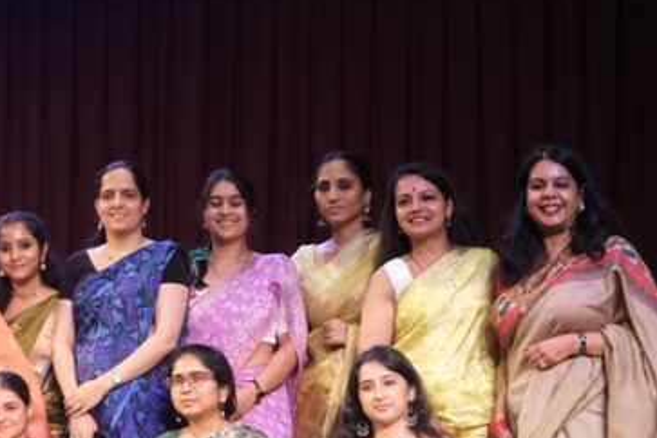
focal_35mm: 93
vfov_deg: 14.6
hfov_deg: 21.1
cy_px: 376
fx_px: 1697
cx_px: -7
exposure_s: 1/250
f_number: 4
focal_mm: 22.3
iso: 2000
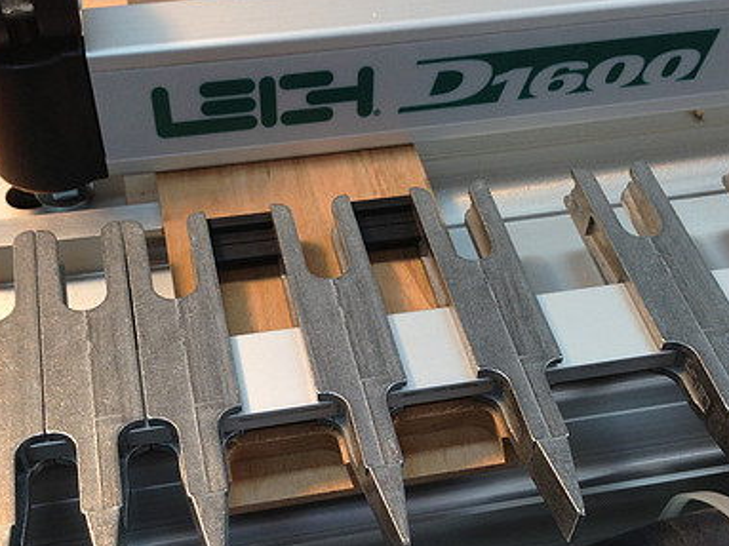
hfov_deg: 38.2
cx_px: 343
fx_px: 1053
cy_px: 406
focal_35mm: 50
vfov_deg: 28.7
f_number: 2.4
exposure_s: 1/60
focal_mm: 4.13
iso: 64
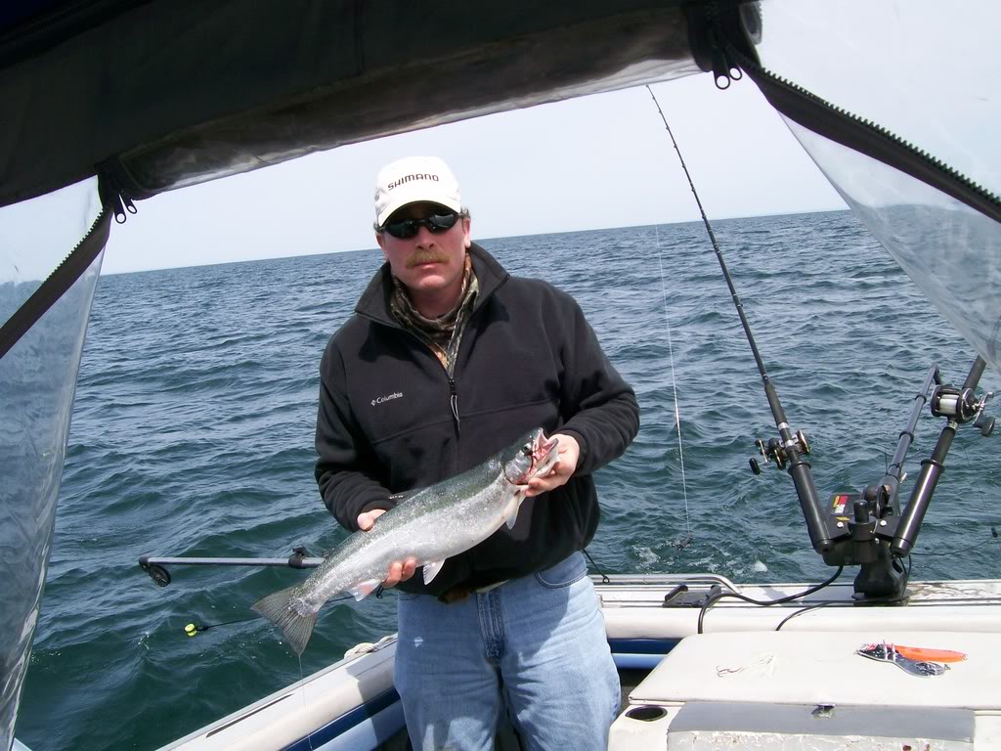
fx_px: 1041
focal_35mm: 36
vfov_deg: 39.7
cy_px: 376
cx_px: 500
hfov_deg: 51.4
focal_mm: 6
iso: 80
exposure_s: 1/481
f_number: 4.8
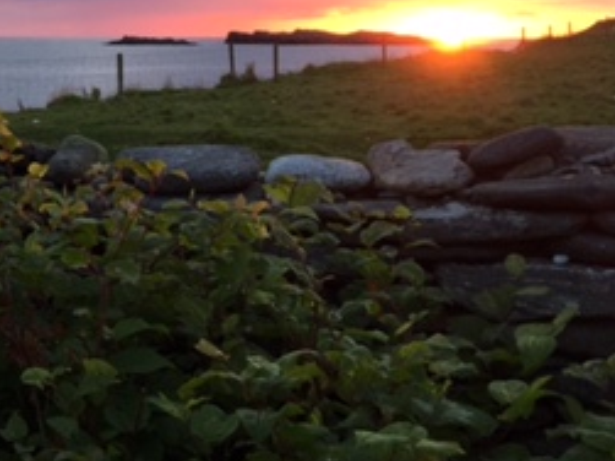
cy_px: 47
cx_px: -120
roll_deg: +0.1
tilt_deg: +0.3
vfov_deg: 19.5
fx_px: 1314
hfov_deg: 24.0
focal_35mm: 74
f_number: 2.2
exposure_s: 1/60
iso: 32
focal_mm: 4.15
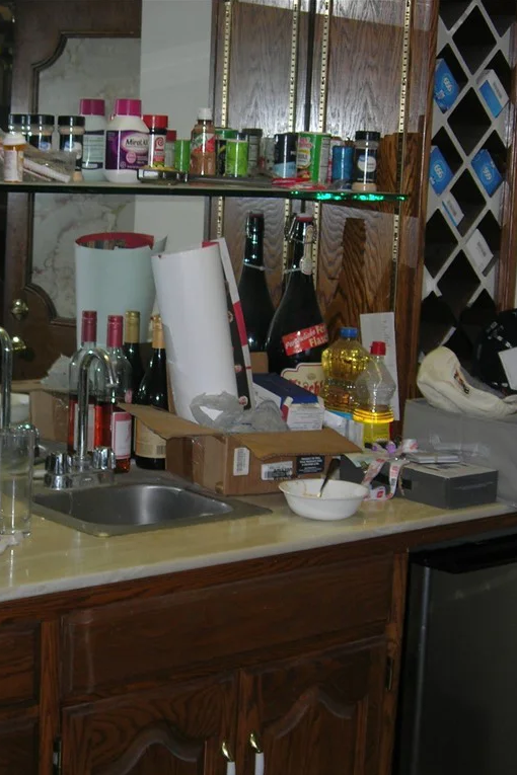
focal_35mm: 71
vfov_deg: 28.5
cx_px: 166
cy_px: 388
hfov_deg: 19.1
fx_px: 1529
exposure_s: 1/60.1
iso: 64
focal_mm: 10.6
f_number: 3.2
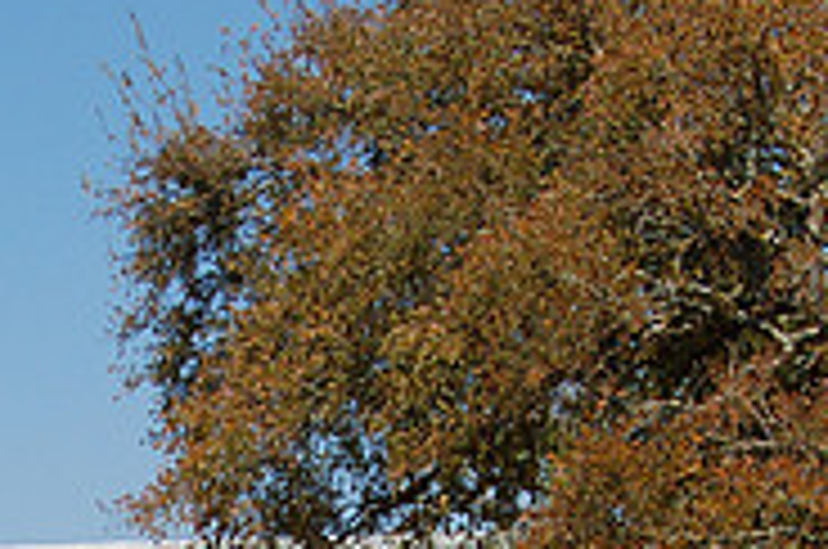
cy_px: 810
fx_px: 3365
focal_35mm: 147
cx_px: 189
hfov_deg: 14.0
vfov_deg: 9.1
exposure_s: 1/320
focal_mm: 31
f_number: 10
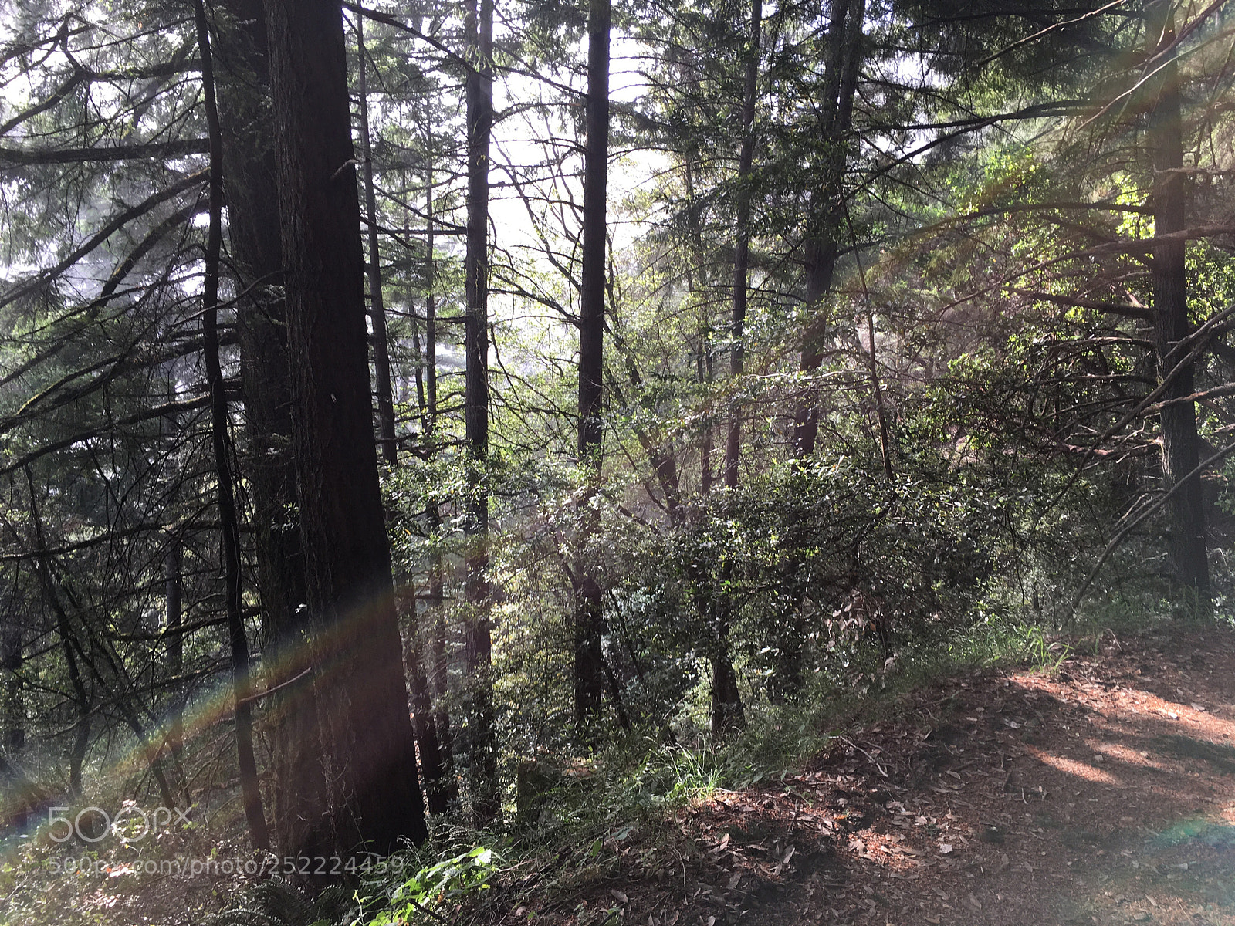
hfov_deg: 61.7
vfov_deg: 48.2
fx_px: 1035
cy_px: 463
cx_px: 618
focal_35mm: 29
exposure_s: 1/120
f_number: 2.2
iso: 25
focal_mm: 4.15
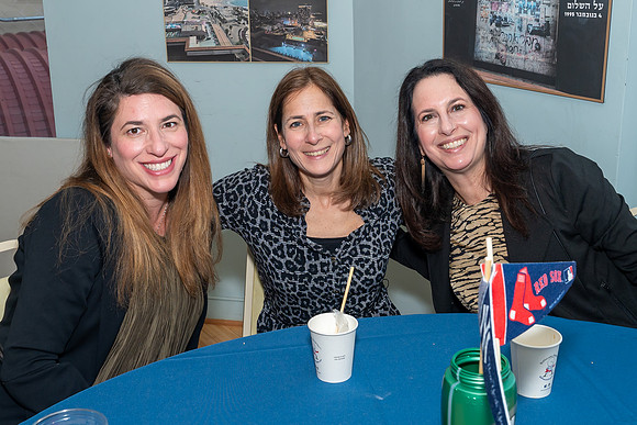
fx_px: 811
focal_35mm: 46
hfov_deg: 42.9
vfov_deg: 29.3
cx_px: 309
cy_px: 185
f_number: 8
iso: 500
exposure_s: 1/200
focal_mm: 27
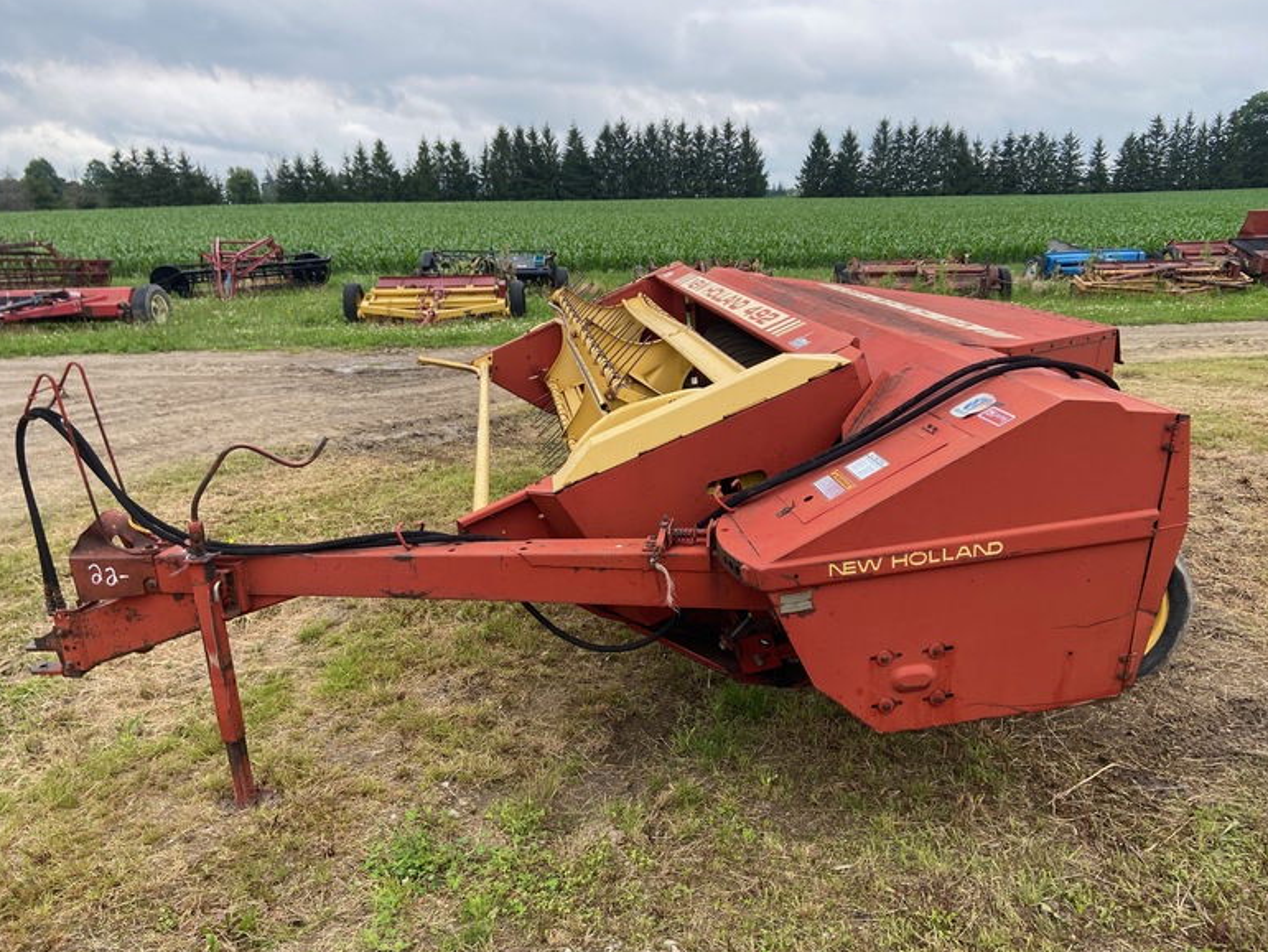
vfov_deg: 51.4
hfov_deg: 65.3
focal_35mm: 27
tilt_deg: -16.0
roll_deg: +1.1
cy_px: 488
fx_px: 989
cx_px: 642
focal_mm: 4.25
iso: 32
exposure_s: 1/678
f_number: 1.8
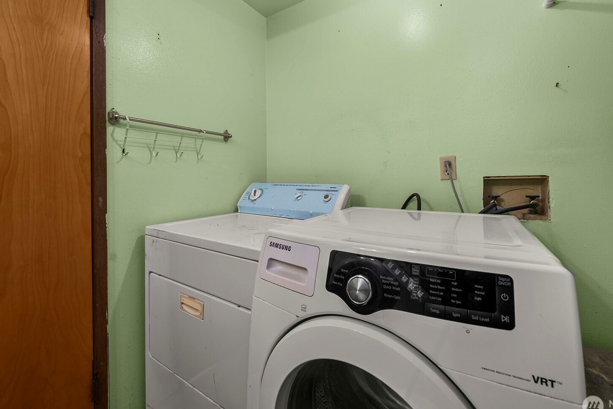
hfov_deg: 104.1
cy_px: 184
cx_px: 328
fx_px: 238
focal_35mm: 14
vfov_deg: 81.0
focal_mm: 12
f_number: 8
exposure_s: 1/13
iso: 1000
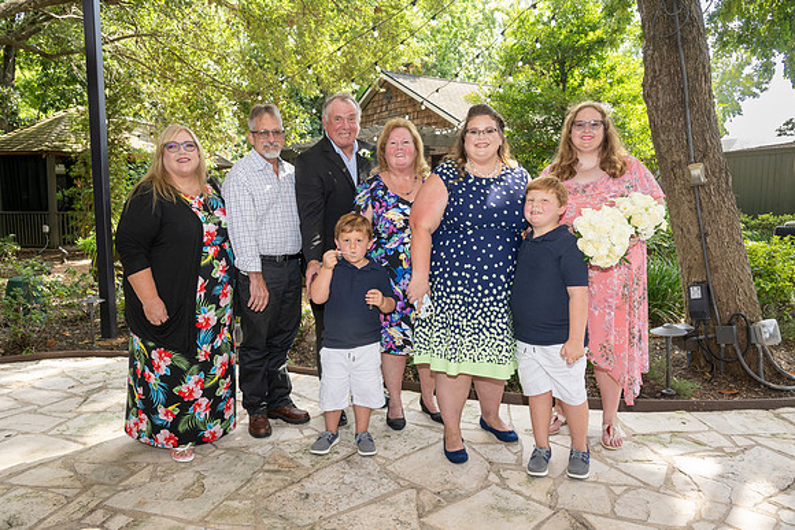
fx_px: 596
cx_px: 398
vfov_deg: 48.0
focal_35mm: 27
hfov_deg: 67.4
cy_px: 265
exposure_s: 1/160
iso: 400
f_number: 6.3
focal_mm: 27
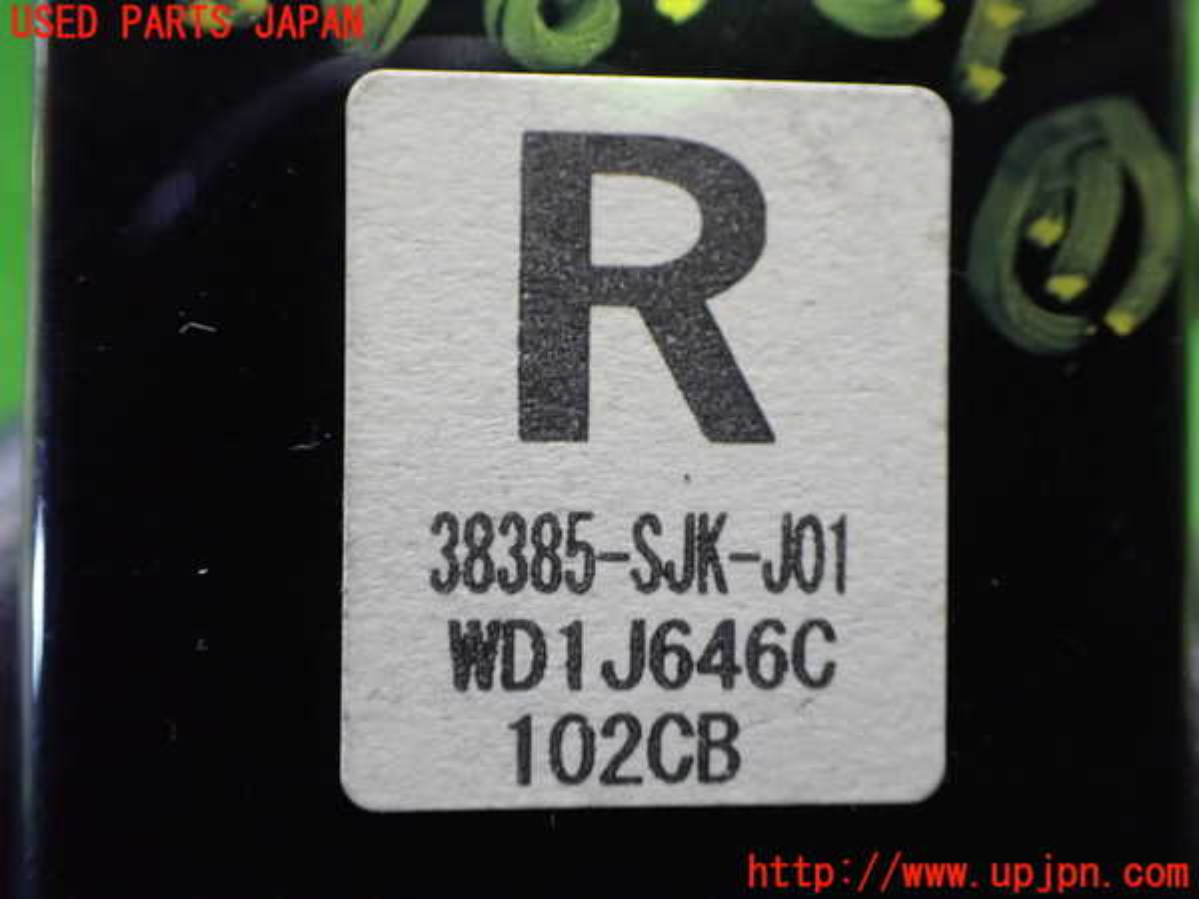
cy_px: 450
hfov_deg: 49.0
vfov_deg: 37.7
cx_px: 600
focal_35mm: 38
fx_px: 1316
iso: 1250
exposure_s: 1/40
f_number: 2.7
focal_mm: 6.83
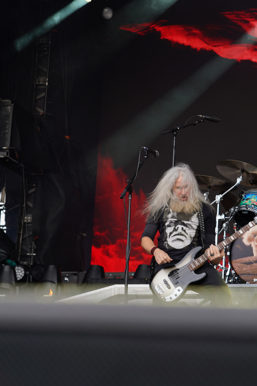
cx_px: 178
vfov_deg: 24.8
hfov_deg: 16.6
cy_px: 195
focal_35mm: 82
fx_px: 878
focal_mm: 54
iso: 100
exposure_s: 1/125
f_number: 5.6
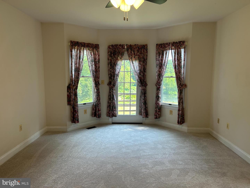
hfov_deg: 67.3
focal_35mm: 26
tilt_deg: -7.1
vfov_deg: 53.1
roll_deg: +0.3
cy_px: 94
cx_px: 125
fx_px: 188
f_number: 1.5
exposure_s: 1/120
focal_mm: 5.7
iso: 40
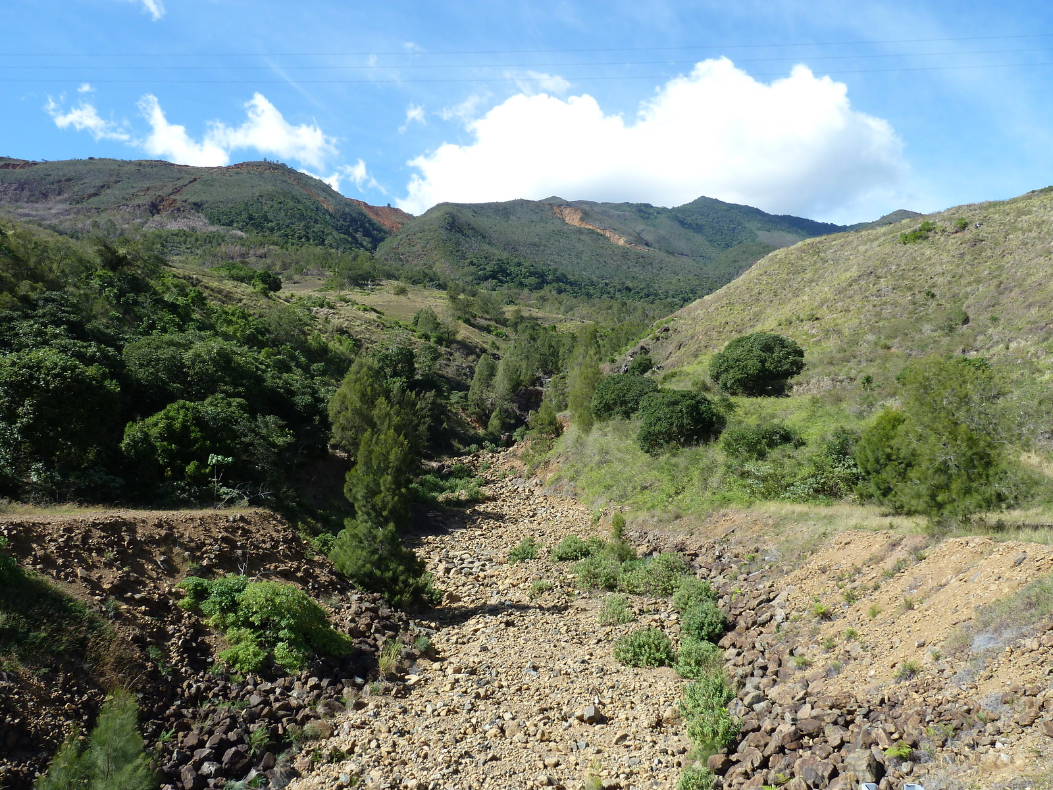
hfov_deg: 69.4
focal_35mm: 25
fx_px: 760
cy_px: 395
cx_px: 526
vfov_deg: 54.9
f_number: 4
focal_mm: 4.1
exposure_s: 1/320
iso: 80
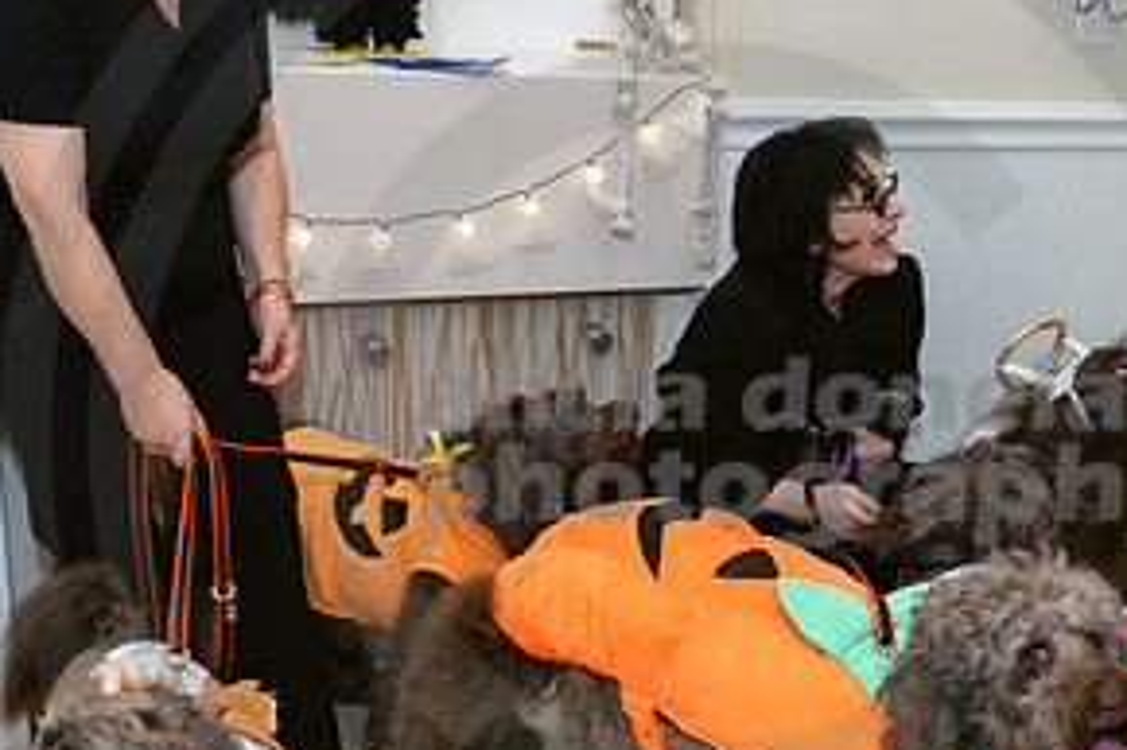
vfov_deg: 28.0
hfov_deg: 40.9
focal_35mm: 48
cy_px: 437
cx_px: 688
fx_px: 1502
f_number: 9
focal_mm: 24
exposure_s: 1/60
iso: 2500
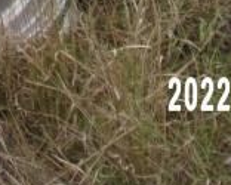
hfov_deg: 15.1
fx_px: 821
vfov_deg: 11.0
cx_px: -87
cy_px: -252
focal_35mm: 120
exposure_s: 1/70
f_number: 3.3
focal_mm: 4.3
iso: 80
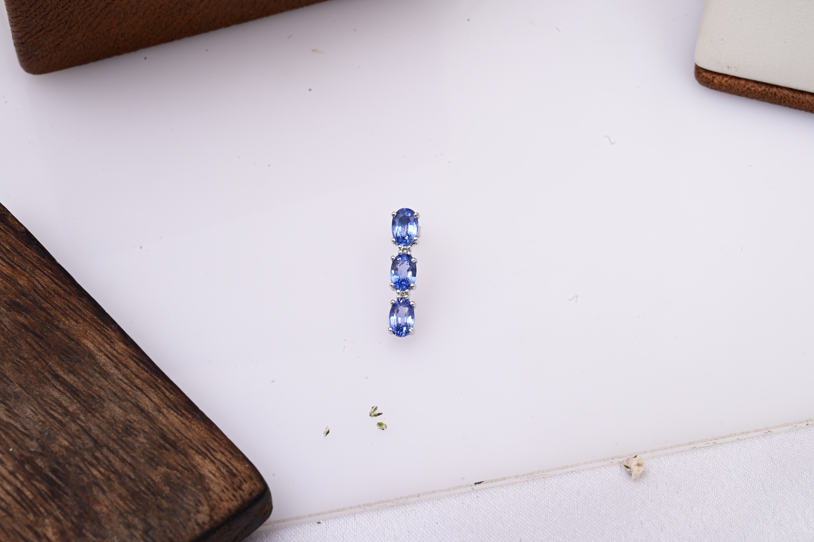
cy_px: 271
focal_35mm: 70
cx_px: 407
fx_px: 1582
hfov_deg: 28.9
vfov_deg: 19.4
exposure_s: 1/100
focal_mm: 70
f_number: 22
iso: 640
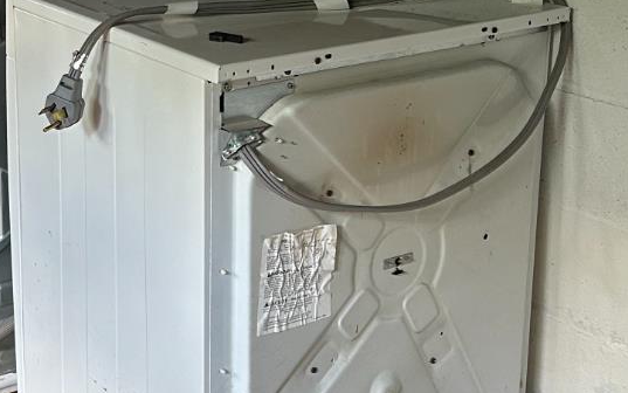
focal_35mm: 77
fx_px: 1318
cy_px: 82
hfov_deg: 26.6
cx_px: 207
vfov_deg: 16.8
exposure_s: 1/60
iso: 125
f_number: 1.5
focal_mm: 5.7
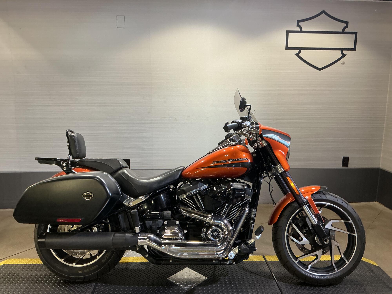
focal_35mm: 29
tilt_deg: -11.3
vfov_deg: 48.2
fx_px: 328
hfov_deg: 61.7
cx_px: 196
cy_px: 147
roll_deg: -0.3
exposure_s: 1/60
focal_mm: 3
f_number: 1.8
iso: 80
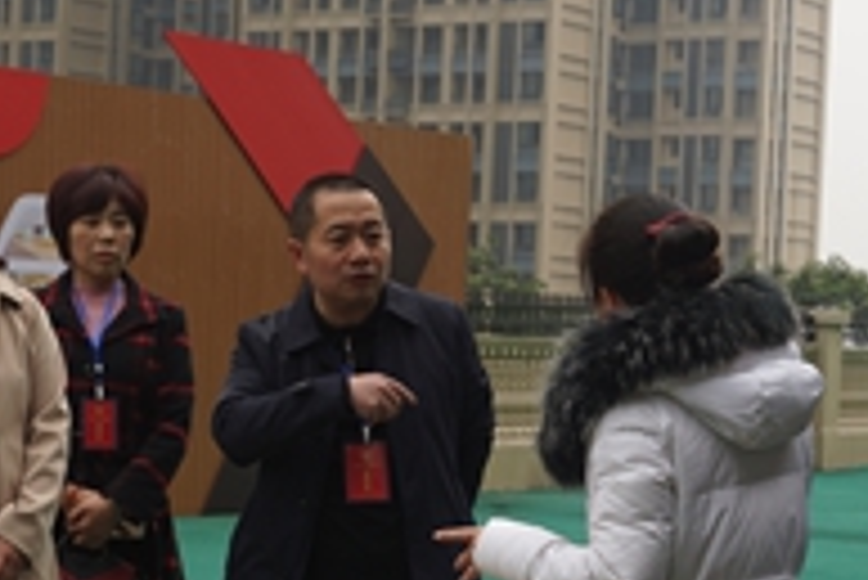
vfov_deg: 13.5
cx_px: 238
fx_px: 2437
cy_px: 429
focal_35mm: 101
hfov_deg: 20.1
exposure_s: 1/80
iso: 100
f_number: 6.3
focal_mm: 26
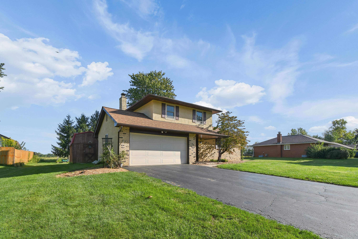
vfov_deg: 77.3
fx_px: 149
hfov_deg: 100.4
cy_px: 120
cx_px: 179
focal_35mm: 15
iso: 50
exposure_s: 1/125
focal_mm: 10
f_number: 7.1
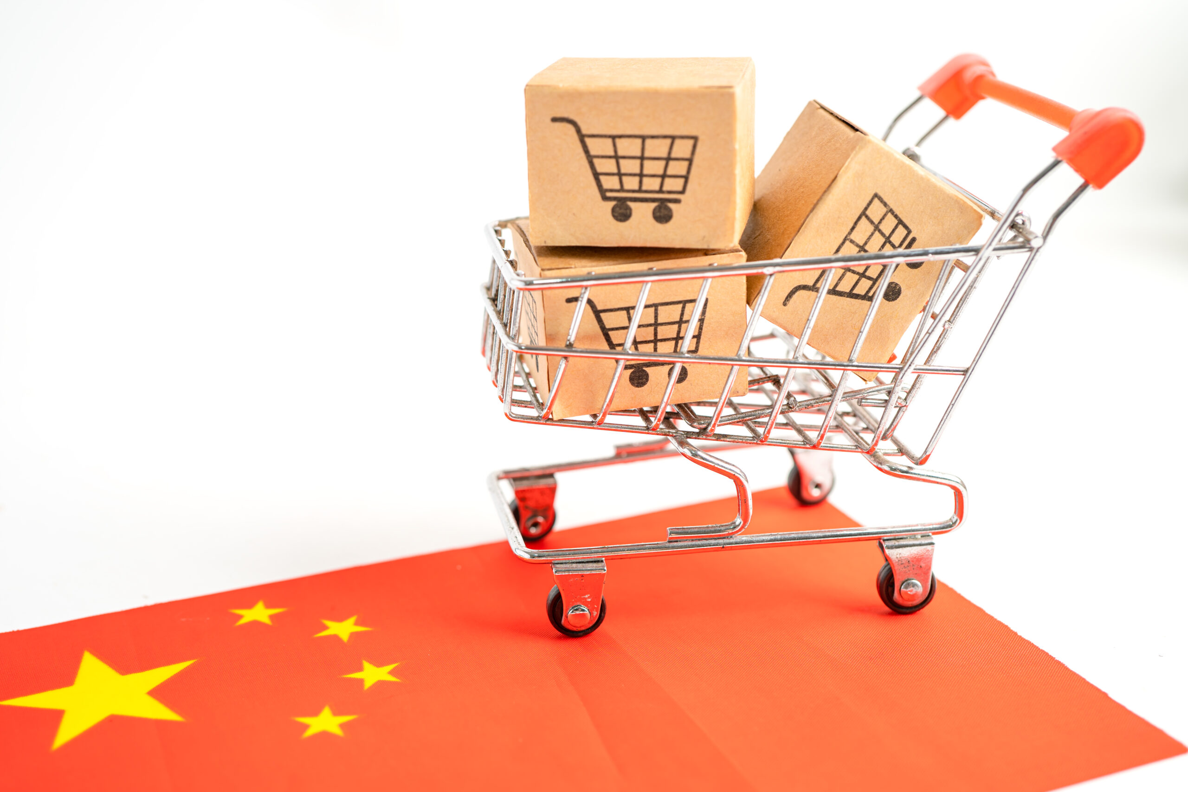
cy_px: 396
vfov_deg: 27.0
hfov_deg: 39.6
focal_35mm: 50
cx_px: 594
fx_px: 1650
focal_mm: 50
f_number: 4.5
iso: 100
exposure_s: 1/60
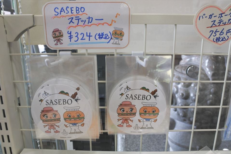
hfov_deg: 67.4
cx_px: 116
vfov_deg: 48.0
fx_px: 173
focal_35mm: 27
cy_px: 77
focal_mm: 10
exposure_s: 1/160
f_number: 3.5
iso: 400
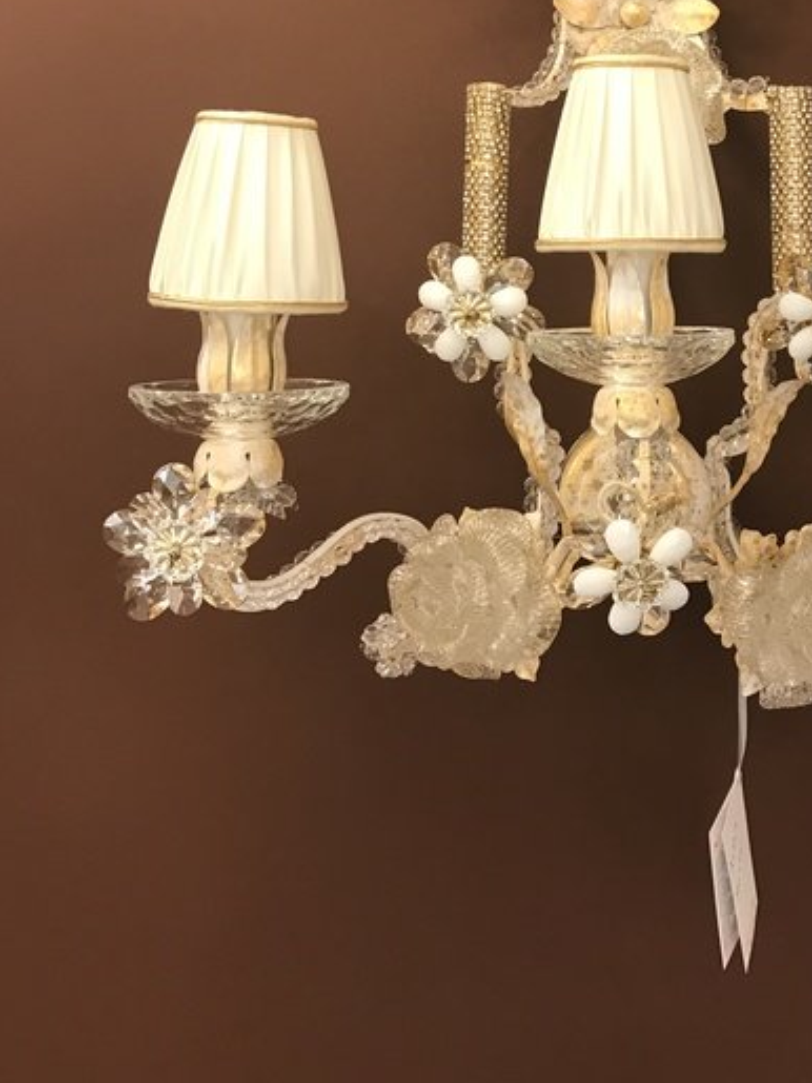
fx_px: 1408
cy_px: 253
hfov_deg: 31.6
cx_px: 600
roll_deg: -1.4
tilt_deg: +2.0
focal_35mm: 45
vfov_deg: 40.7
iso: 40
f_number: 1.8
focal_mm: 3.99
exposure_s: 1/25
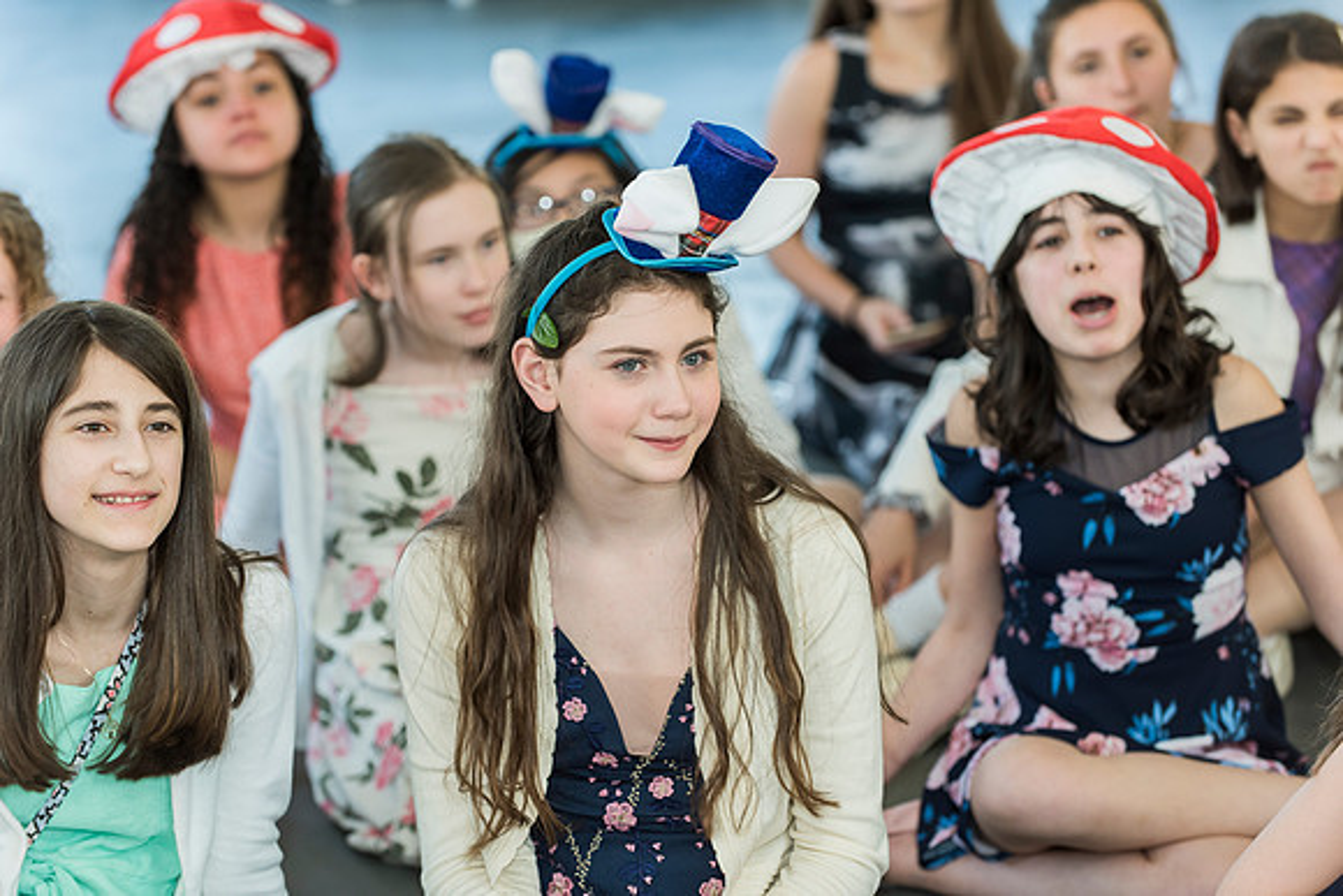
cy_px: 448
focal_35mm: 125
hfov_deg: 16.4
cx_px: 672
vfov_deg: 11.0
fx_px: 4664
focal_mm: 125
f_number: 4
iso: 500
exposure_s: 1/160
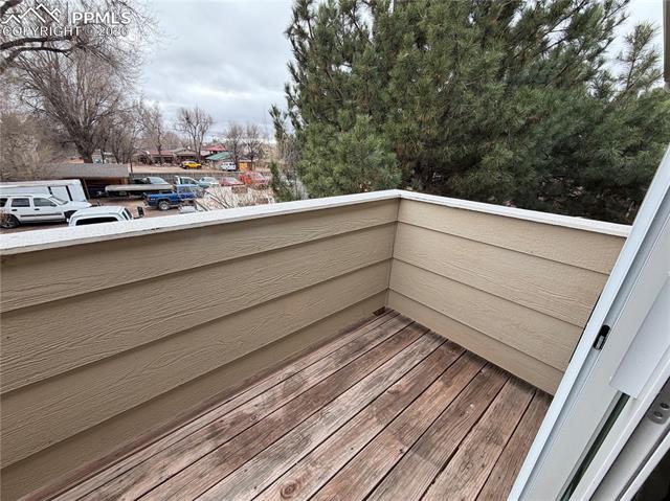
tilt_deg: -19.7
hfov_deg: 102.1
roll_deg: -2.1
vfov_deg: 85.6
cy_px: 250
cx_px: 335
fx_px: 271
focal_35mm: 14
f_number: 2.2
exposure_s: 1/208
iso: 40
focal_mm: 2.22
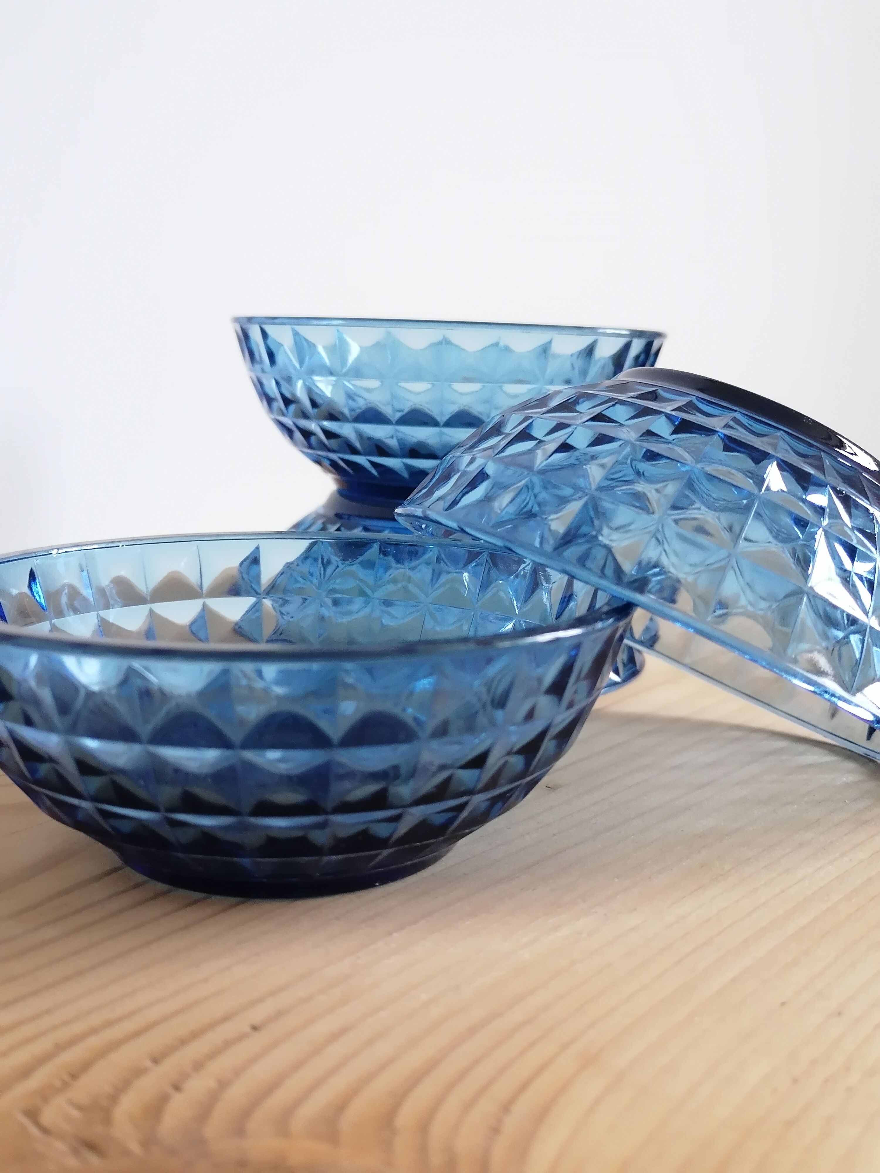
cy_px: 586
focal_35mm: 35
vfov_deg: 52.6
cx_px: 440
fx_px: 1186
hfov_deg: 40.7
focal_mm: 5.4
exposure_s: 1/25
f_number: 1.8
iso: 500
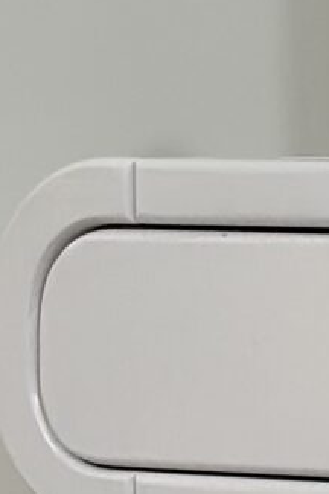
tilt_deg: -5.6
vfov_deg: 5.2
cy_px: 479
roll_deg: +0.5
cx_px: 1021
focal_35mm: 395
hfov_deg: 3.4
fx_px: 5414
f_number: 1.78
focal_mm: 6.86
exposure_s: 1/241
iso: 80
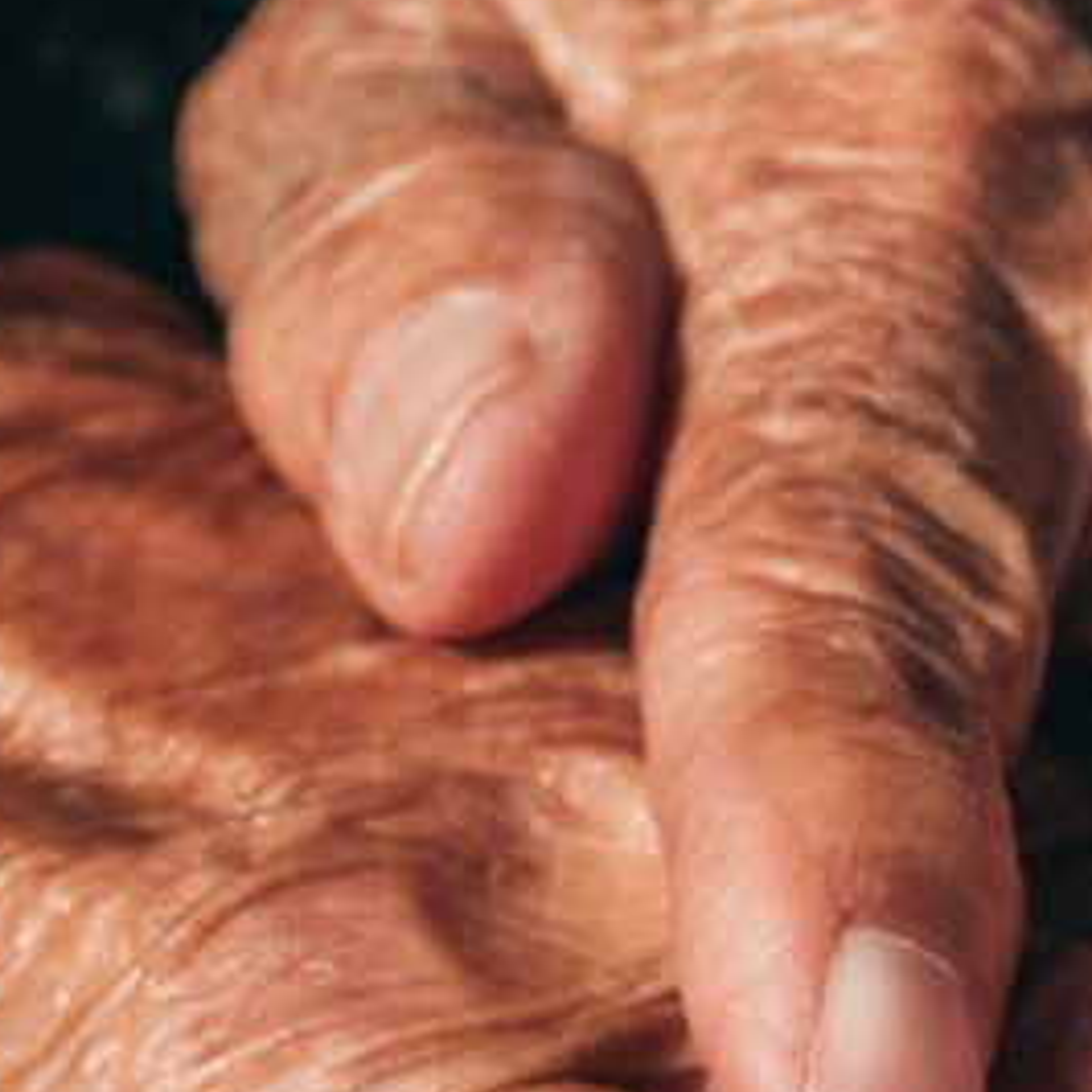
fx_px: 13134
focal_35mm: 368
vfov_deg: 4.8
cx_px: 858
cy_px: 667
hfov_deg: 4.8
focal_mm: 60
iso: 100
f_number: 7.1
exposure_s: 1/400
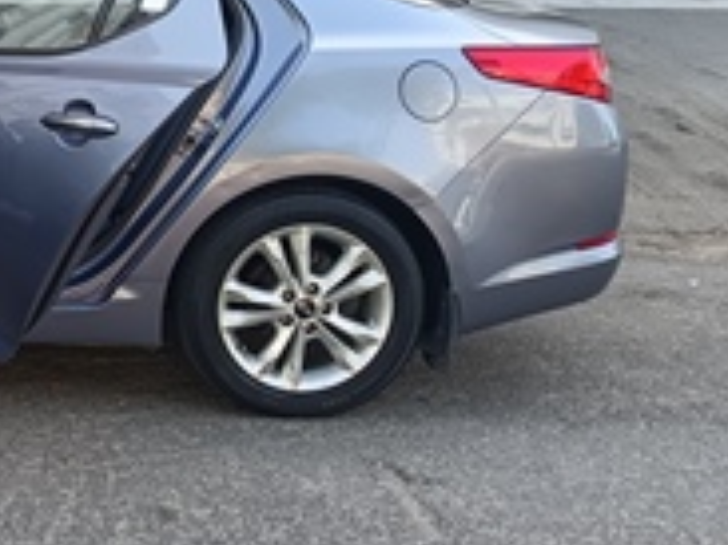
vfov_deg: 24.1
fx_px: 1261
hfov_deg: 28.6
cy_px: 133
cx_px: -113
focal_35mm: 60
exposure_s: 1/120
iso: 179
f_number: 1.75
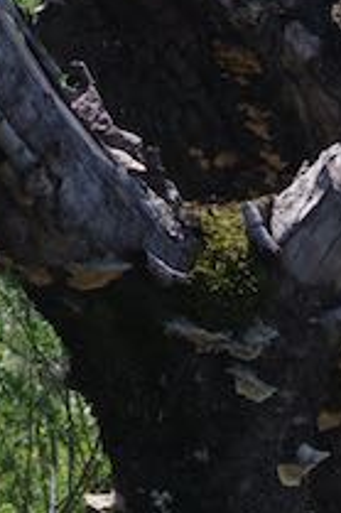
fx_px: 12267
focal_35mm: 862
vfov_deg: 2.4
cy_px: 849
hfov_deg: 1.6
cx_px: 434
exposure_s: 1/800
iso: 400
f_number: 8
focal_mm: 100
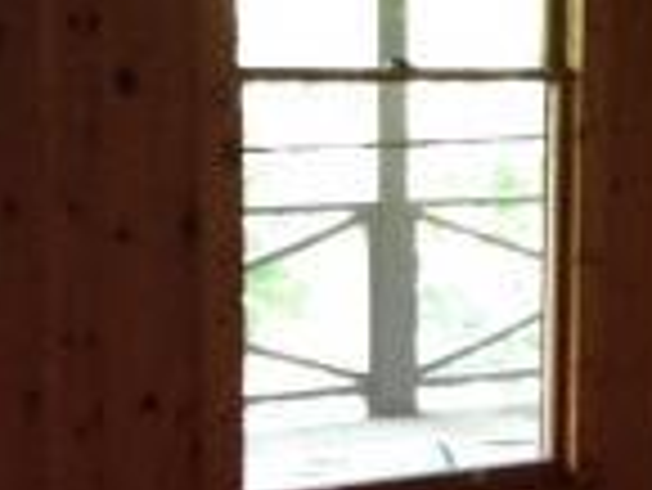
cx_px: 652
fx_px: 2488
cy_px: 328
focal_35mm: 132
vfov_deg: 11.2
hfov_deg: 14.7
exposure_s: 1/24
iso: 160
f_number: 2.4
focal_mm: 3.3
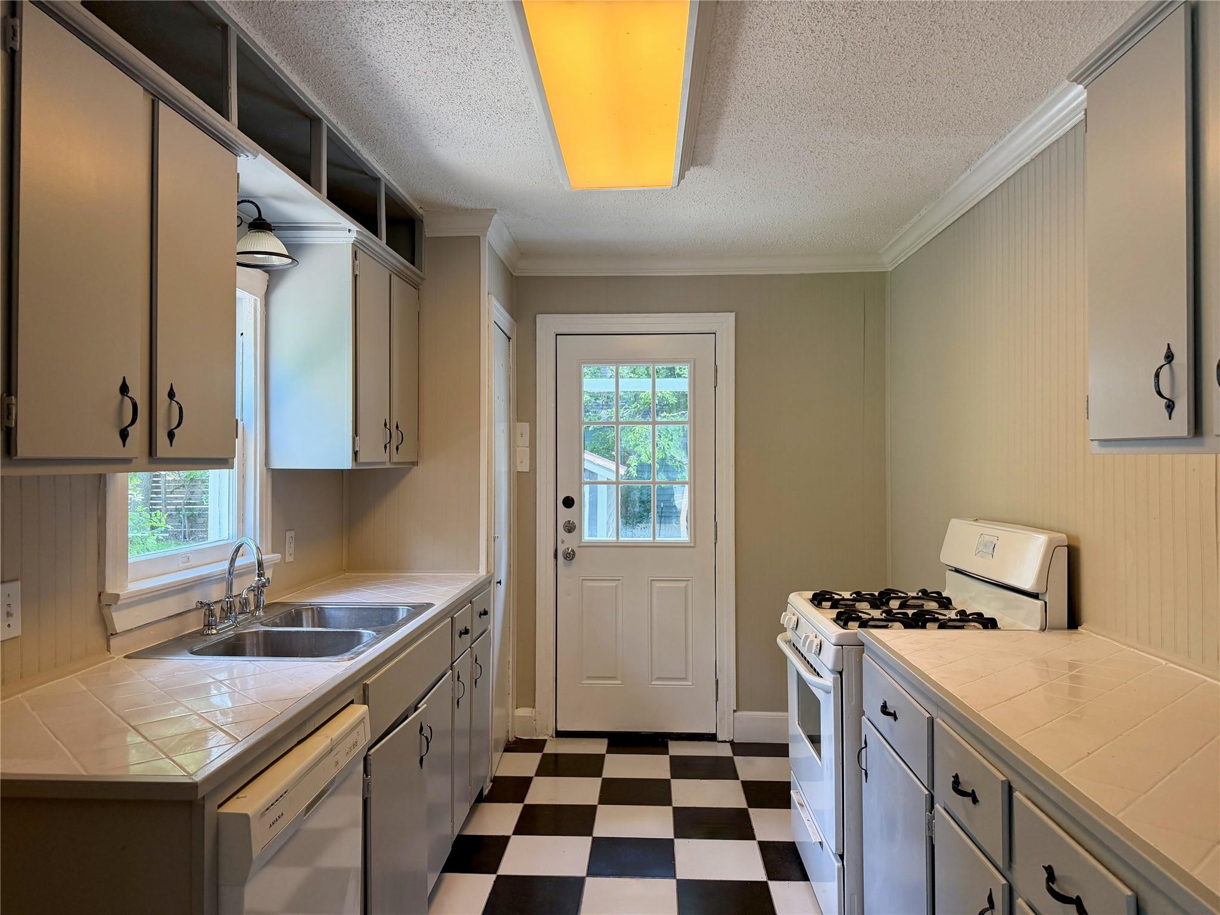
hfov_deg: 71.6
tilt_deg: -0.6
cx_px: 610
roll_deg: +0.7
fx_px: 846
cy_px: 458
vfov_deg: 56.8
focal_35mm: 24
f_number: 1.78
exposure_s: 1/220
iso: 200
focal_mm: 6.76
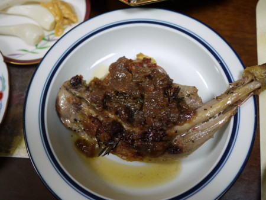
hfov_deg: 46.8
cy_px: 100
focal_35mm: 40
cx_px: 133
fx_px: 308
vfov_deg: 36.0
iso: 100
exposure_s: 1/40
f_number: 1.7
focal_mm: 20
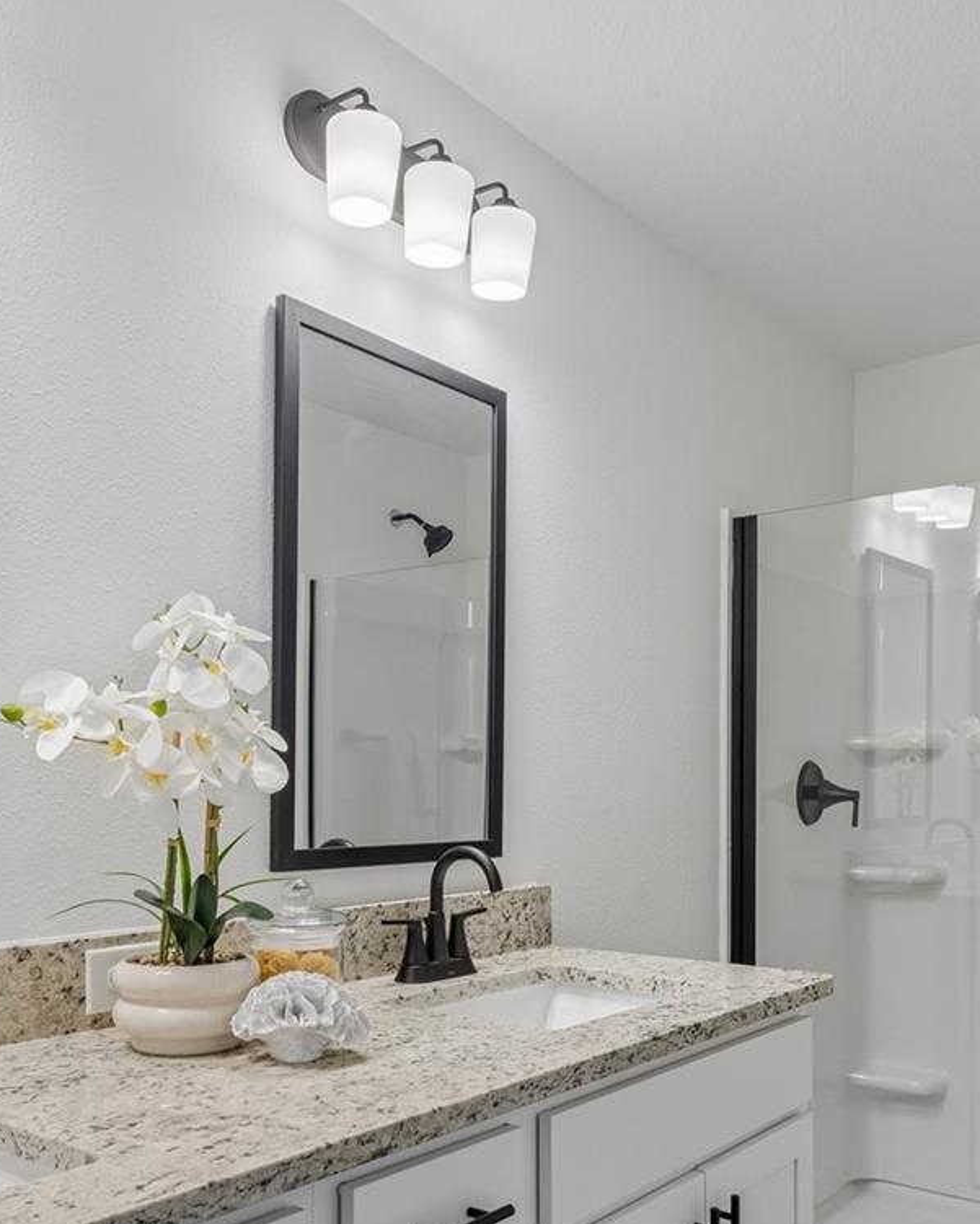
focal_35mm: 30
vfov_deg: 57.8
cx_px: 445
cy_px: 787
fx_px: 1087
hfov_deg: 48.5
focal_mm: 10
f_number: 7.1
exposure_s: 1/13
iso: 100
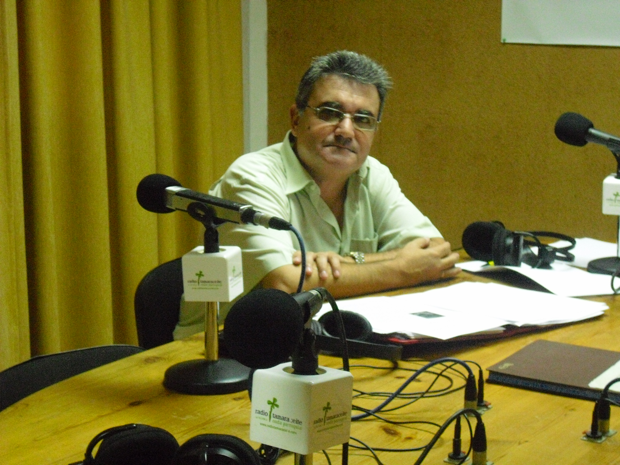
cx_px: 310
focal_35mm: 78
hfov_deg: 25.0
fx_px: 1397
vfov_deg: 18.9
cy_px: 232
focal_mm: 12.8
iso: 800
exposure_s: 1/50
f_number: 4.2
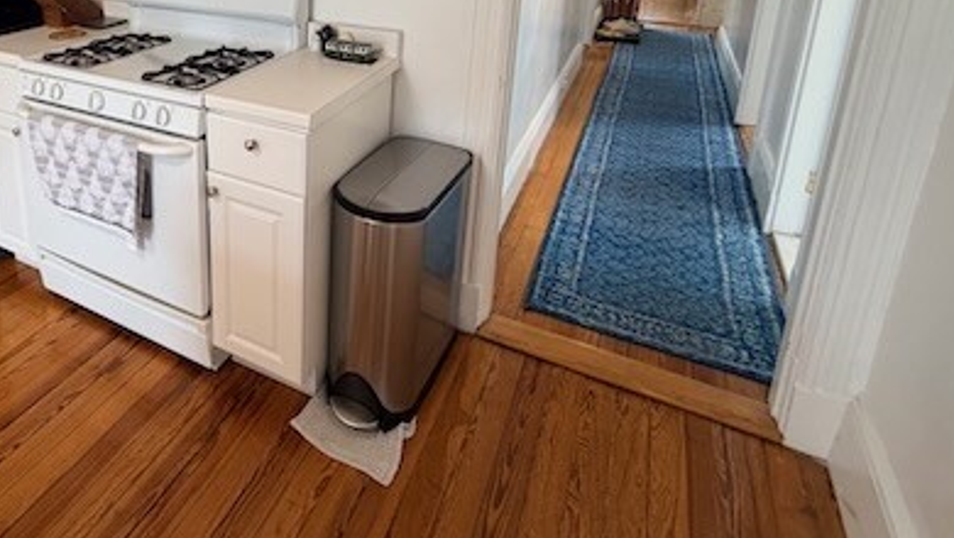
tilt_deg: -14.1
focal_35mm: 25
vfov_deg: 42.1
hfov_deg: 69.4
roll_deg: +1.2
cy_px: 49
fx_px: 633
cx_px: 245
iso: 250
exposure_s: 1/60
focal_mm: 2.22
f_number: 2.2
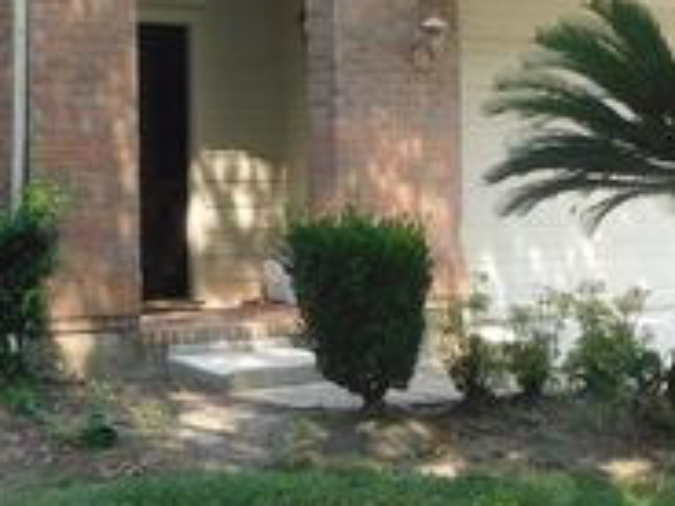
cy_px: 94
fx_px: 1482
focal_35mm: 76
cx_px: 271
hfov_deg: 25.6
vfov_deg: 19.2
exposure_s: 1/250
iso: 125
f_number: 3.2
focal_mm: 4.9
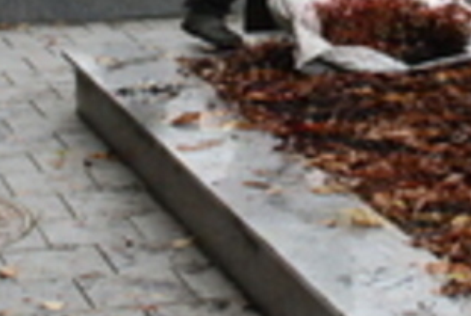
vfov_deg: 9.2
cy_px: -60
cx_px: 359
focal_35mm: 148
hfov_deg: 13.8
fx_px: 1941
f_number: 3.8
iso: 640
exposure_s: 1/125
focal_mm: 24
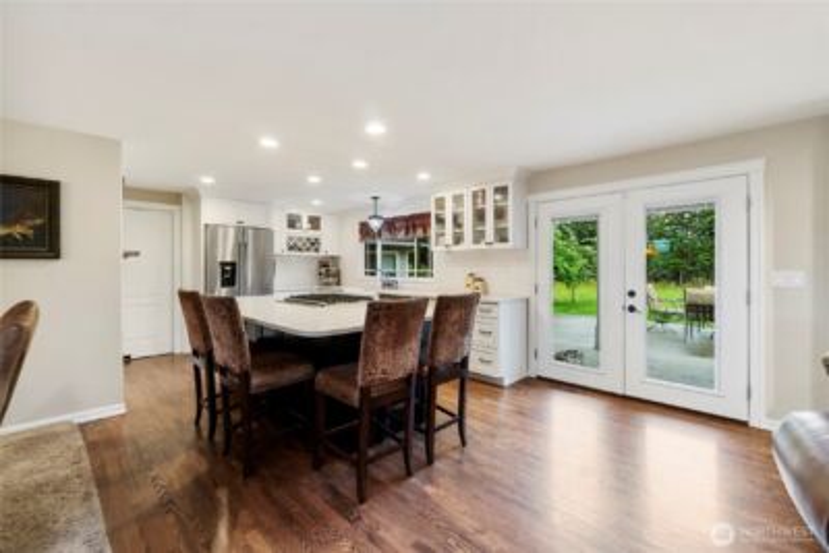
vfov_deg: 77.4
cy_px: 276
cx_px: 414
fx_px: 346
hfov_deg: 100.4
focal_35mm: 15
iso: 800
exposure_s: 1/200
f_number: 8
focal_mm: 10
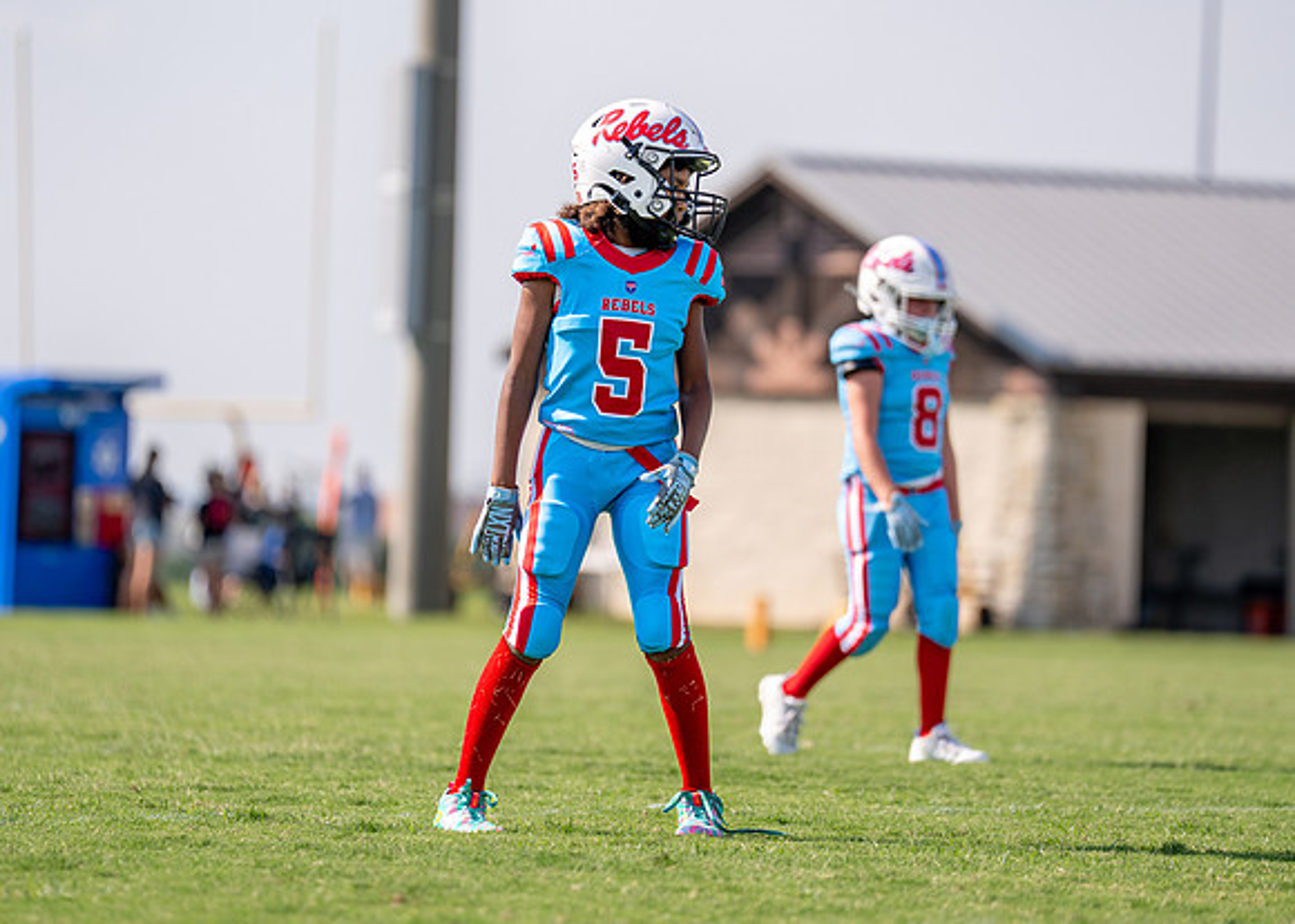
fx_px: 9427
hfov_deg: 7.9
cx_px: 694
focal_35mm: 256
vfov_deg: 5.6
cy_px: 417
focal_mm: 200
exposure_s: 1/2000
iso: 125
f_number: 2.8
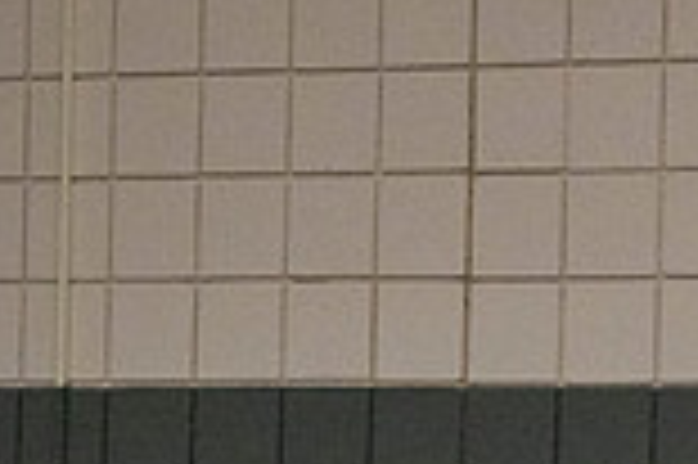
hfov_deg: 7.9
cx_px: 423
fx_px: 5074
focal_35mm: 262
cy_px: 755
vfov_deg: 5.2
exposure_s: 1/500
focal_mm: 70
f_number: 4
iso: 10000
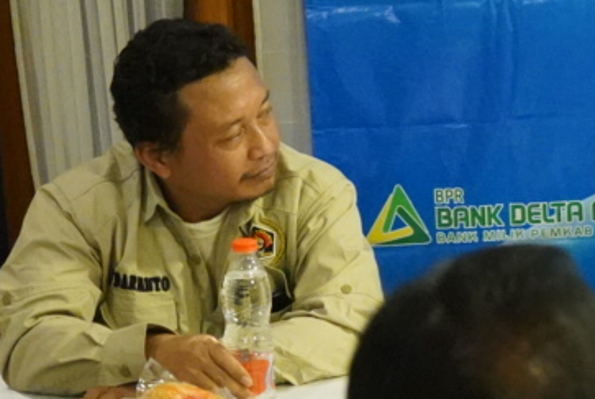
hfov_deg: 14.2
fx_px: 2284
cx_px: 806
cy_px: 133
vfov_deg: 10.0
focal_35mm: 138
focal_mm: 31
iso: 12800
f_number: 3.2
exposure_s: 1/160
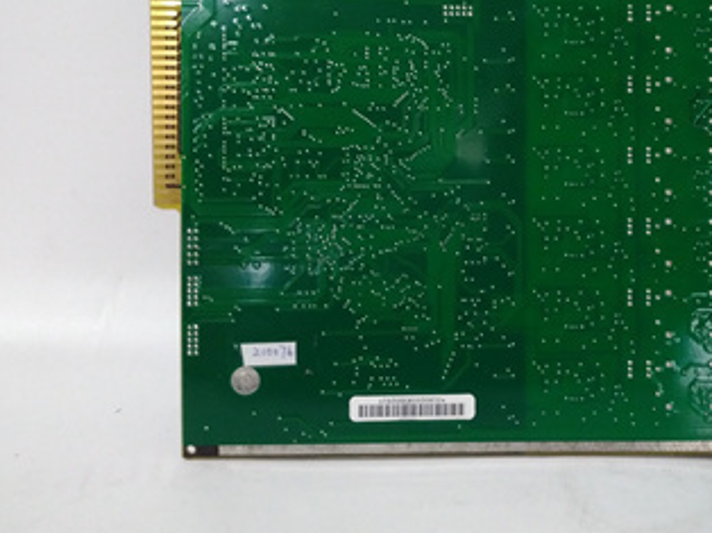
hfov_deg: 42.4
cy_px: 135
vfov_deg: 32.9
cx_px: 544
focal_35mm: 43
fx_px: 884
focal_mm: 3.79
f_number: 2
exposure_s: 1/33
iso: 517
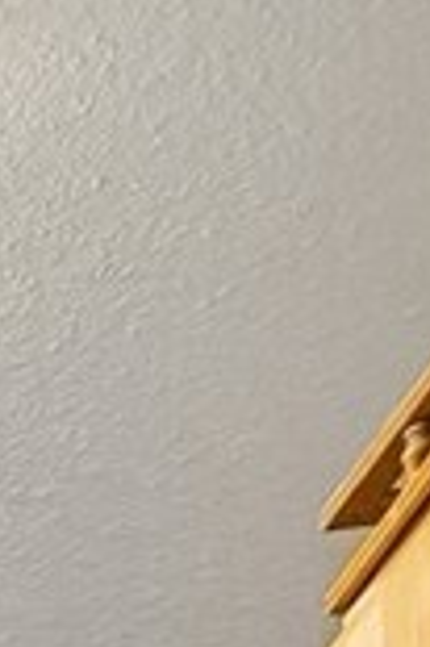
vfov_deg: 8.6
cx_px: -2014
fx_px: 3142
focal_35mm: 175
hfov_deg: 5.2
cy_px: 2223
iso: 1600
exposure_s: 1/100
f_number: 8
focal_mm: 16
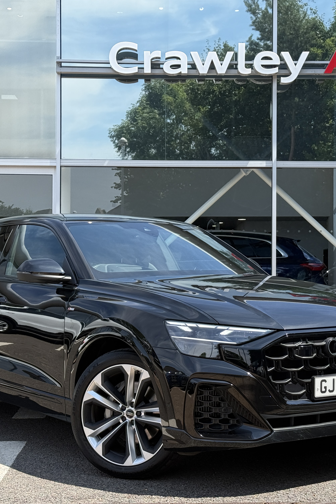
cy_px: 252
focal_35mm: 67
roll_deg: -0.6
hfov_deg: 20.3
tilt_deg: +2.2
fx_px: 938
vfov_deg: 30.1
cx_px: 169
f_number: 1.78
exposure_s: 1/2033
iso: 100
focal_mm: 6.76
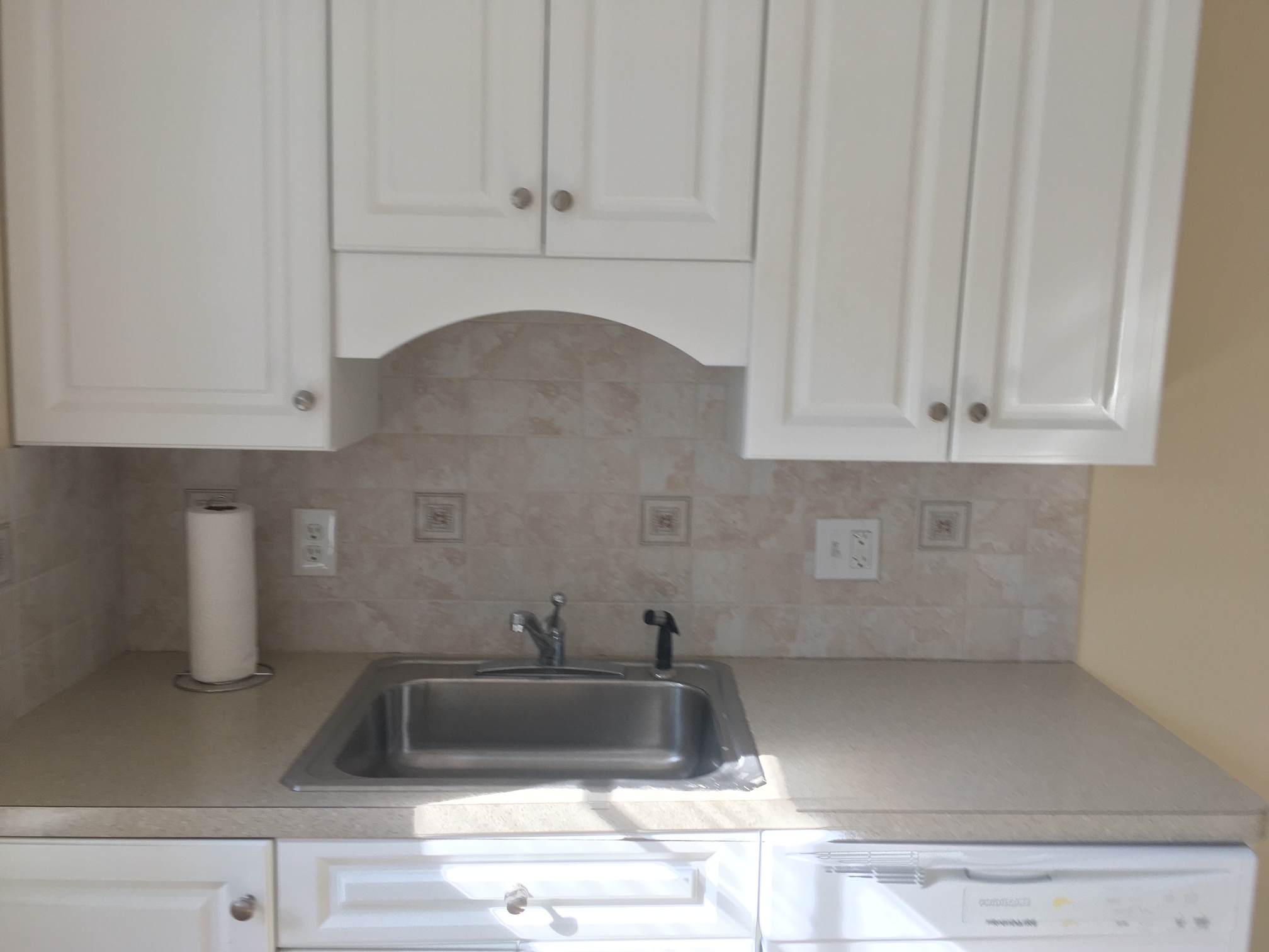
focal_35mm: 29
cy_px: 476
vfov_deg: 48.2
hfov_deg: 61.7
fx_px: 1063
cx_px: 634
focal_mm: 4.15
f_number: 2.2
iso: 25
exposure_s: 1/120
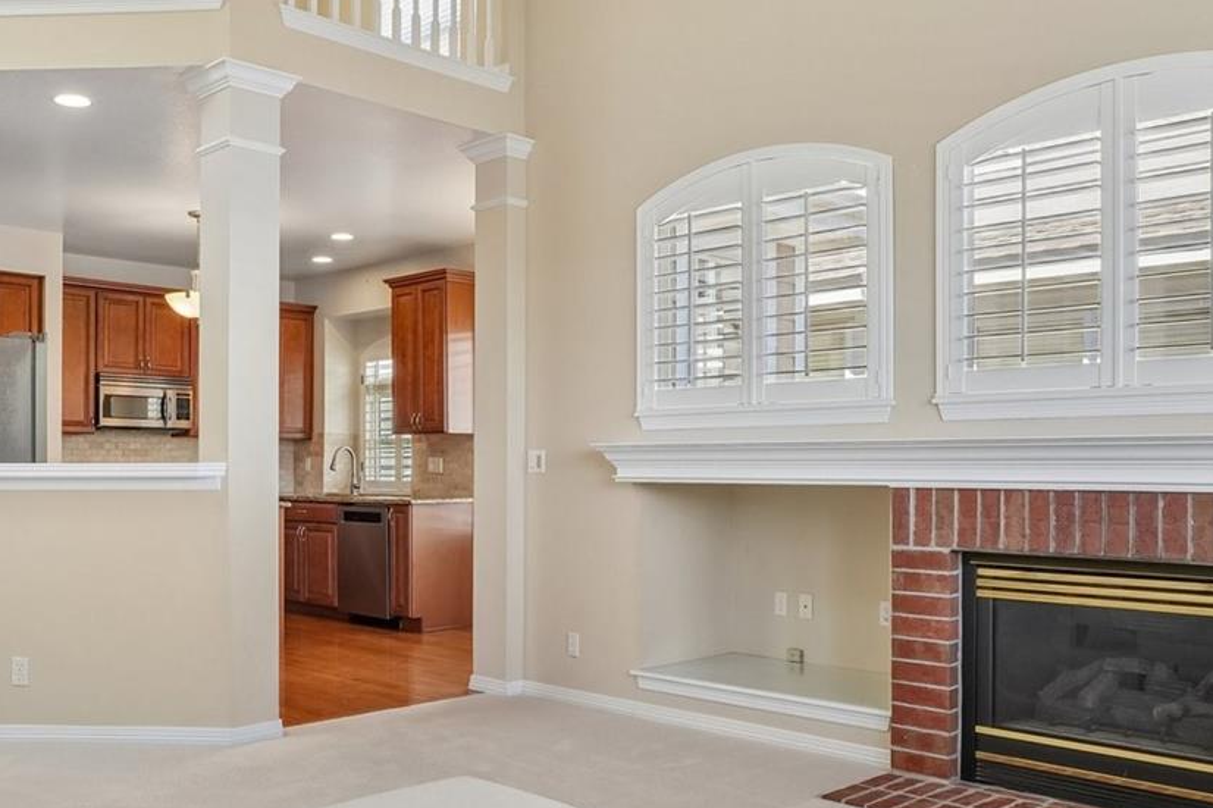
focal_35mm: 32
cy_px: 477
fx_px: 1077
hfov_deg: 58.4
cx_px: 490
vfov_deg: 41.0
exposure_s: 1/30
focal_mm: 11
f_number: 8
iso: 125
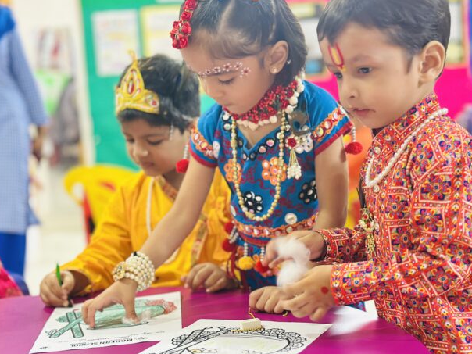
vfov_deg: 24.0
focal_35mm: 61
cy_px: 198
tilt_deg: -5.6
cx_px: 231
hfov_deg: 31.7
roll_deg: +4.2
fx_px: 832
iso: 640
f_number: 1.78
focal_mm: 6.86
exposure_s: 1/40
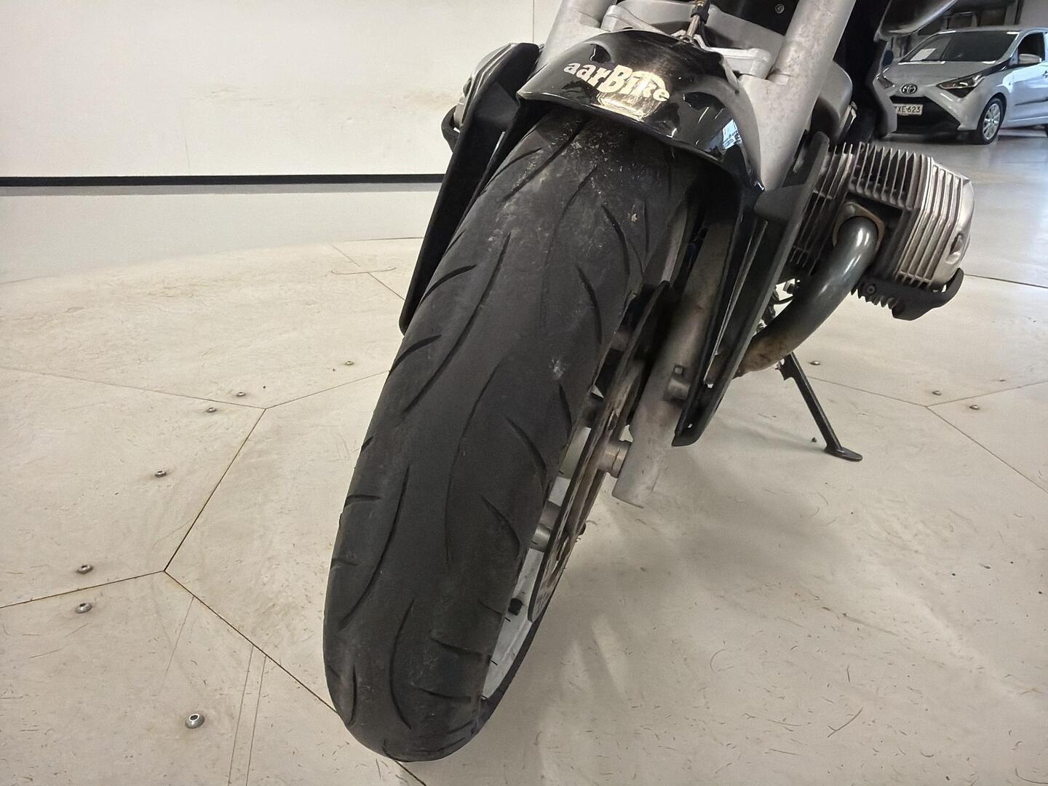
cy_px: 393
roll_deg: -1.2
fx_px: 787
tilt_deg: -21.8
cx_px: 524
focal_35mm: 26
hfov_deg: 67.3
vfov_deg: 53.1
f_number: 2.2
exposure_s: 1/243
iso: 320
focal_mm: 2.22
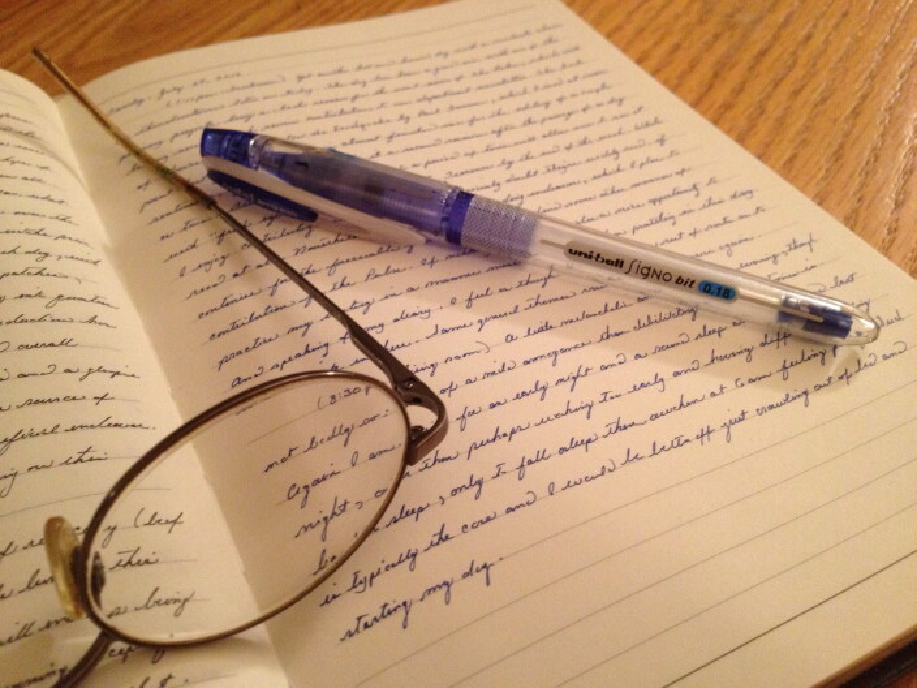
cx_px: 458
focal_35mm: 35
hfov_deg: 52.6
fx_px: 927
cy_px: 344
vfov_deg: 40.7
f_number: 2.4
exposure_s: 1/20
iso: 400
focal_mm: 4.28
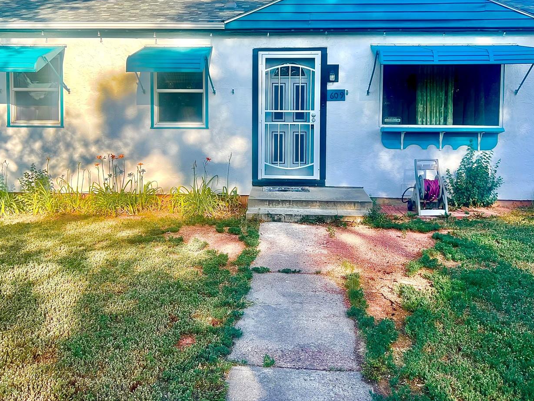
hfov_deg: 54.0
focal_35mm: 34
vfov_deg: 41.4
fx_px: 524
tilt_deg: -3.8
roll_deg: -0.7
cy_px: 142
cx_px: 264
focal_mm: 5.7
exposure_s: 1/2123
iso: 50
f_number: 1.5
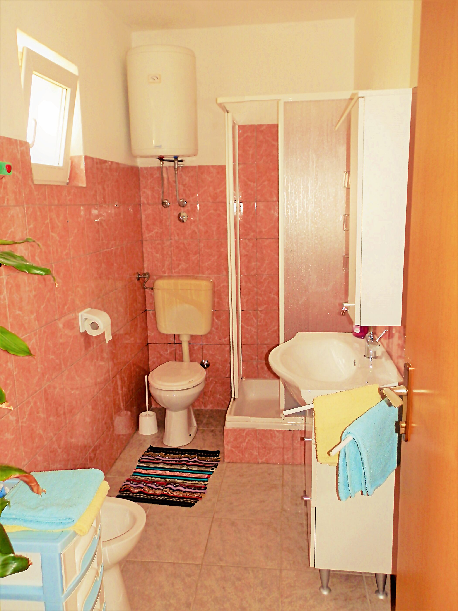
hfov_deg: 49.7
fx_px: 494
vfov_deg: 63.4
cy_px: 306
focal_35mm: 28
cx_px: 229
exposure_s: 1/30
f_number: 3.1
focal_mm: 5
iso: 100
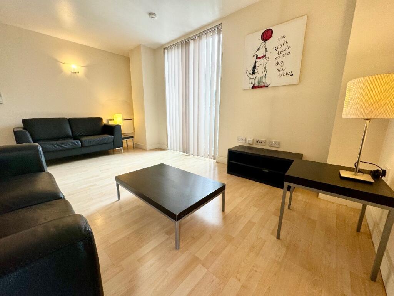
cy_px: 148
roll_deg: -0.5
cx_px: 197
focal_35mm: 14
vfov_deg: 85.7
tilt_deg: -11.8
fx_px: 159
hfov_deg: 102.1
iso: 160
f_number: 2.2
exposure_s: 1/100
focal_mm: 2.22
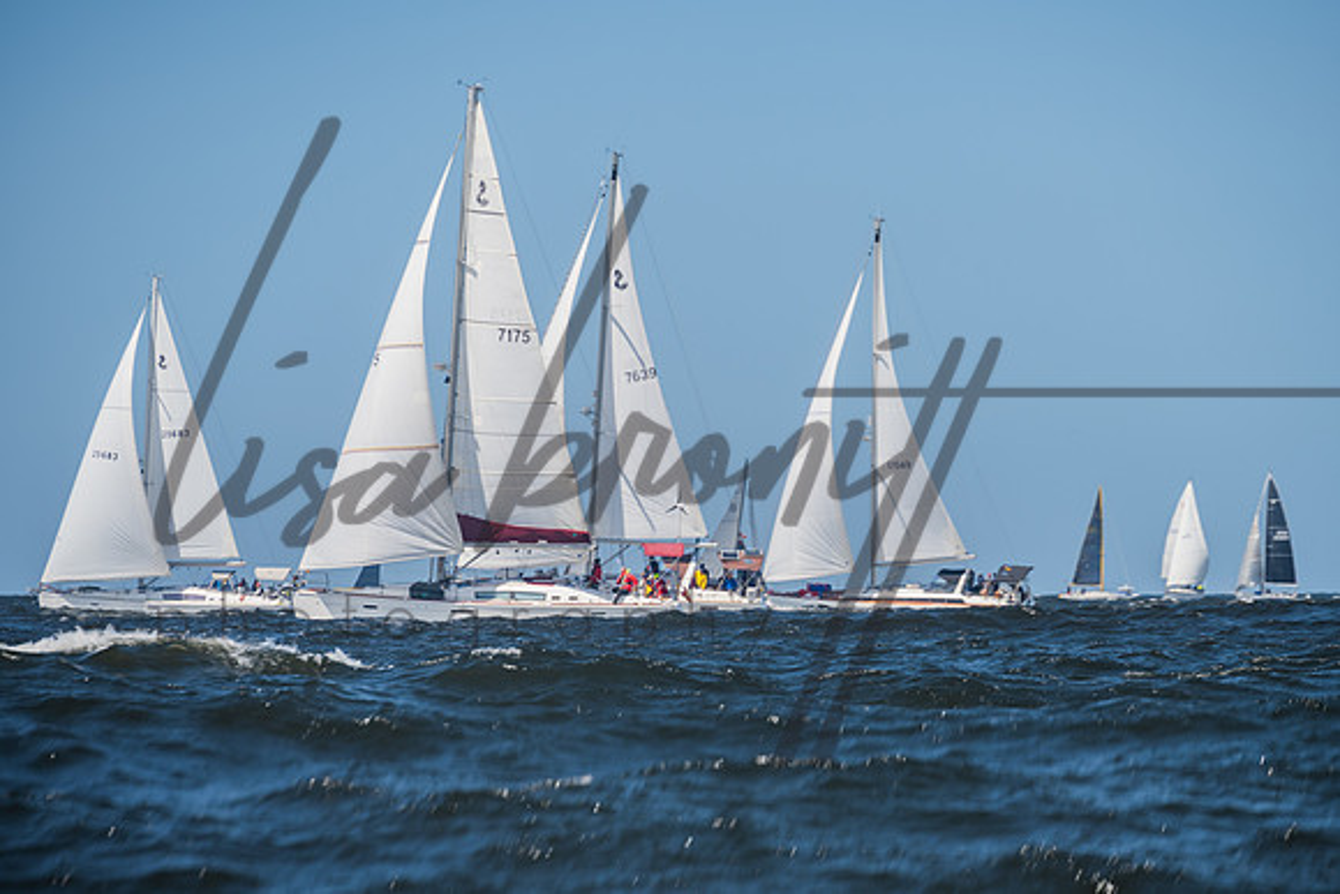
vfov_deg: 5.7
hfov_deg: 8.5
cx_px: 740
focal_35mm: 242
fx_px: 9012
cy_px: 529
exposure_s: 1/250
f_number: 6.3
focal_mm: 200
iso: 100
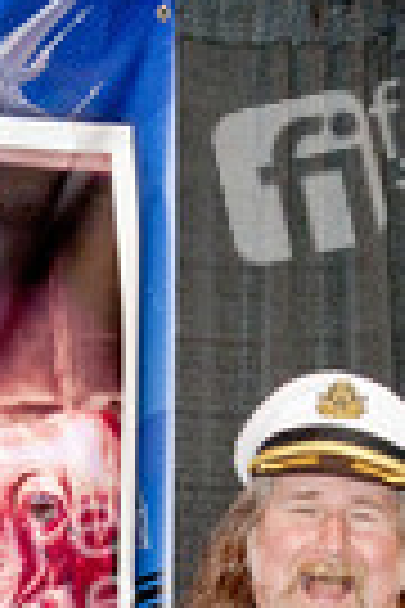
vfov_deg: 16.9
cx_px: 38
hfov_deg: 12.0
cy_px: 833
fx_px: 1907
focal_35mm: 113
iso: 500
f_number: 4
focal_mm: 38
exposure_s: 1/400
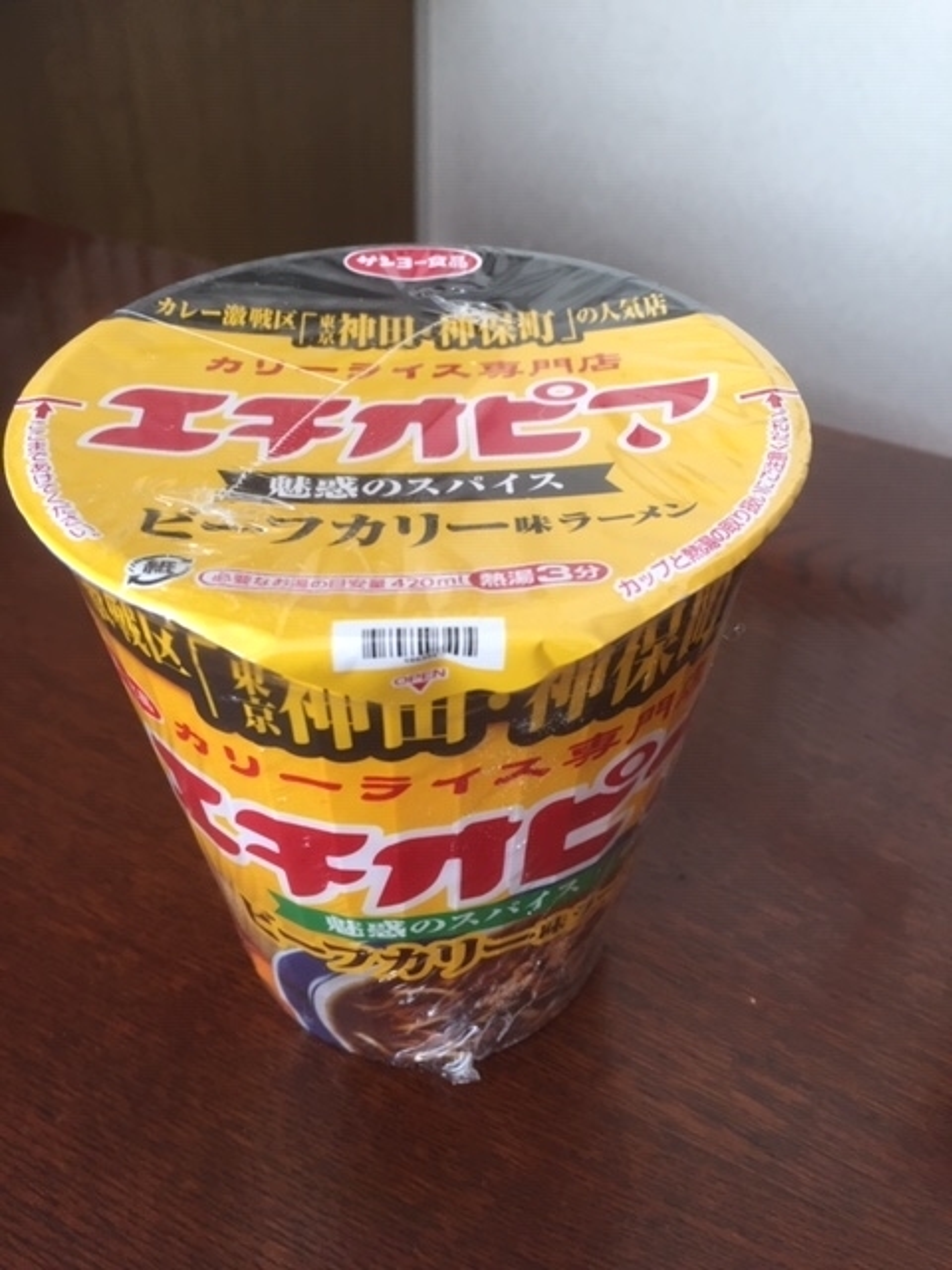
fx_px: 1063
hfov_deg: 48.2
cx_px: 476
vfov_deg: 61.7
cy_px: 635
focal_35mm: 29
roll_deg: -0.1
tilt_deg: -41.2
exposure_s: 1/30
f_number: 2.2
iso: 80
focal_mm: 4.15
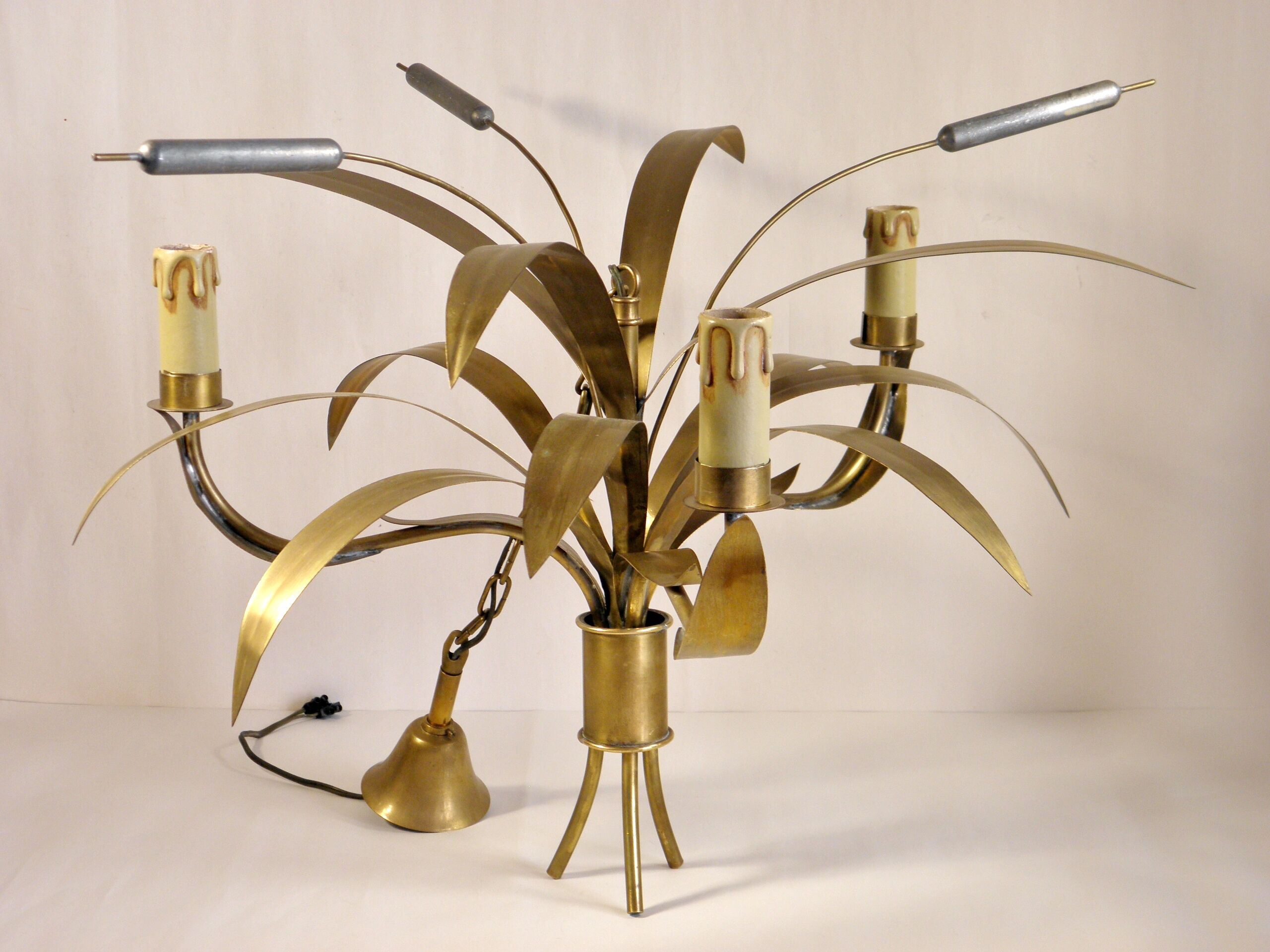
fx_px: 2165
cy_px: 476
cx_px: 635
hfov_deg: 32.7
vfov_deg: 24.8
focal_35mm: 59
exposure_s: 1/50
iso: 100
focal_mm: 10.6
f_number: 4.1
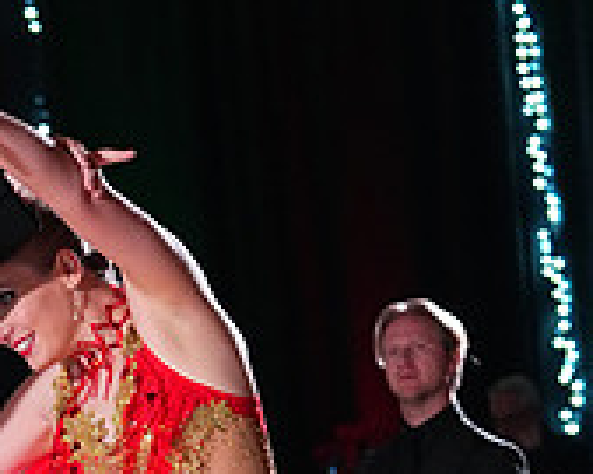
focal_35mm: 335
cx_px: -12
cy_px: 727
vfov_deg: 4.6
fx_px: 5876
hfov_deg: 5.8
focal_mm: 104
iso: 6400
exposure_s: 1/400
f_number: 4.5
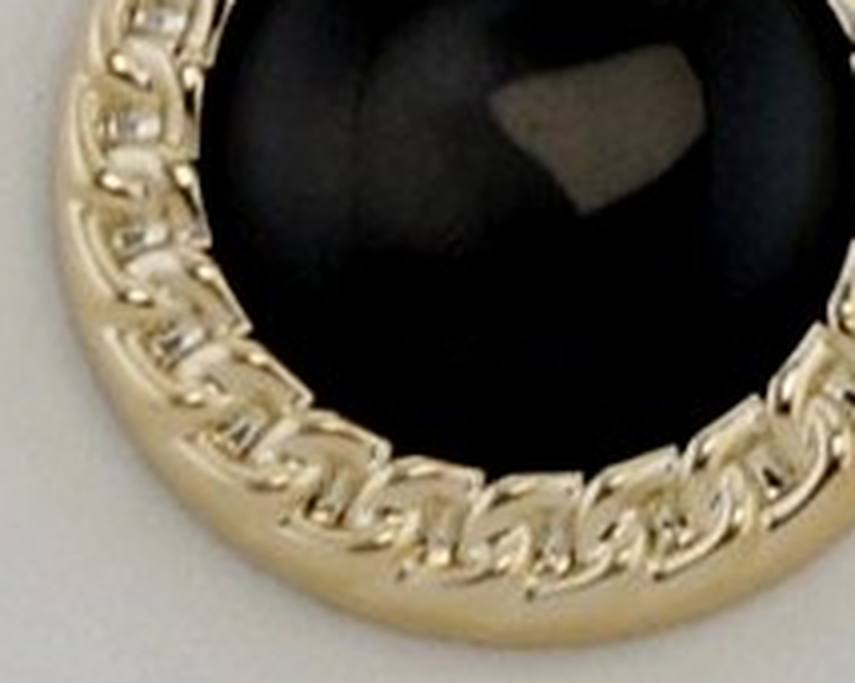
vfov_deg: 4.7
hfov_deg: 5.9
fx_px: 8245
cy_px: -447
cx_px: 1243
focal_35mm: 326
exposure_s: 1/500
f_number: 9
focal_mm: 55
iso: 200
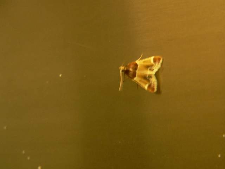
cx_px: 112
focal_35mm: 72
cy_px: 84
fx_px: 468
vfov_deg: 20.4
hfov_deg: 27.0
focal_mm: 12
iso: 200
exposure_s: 1/4
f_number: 2.8
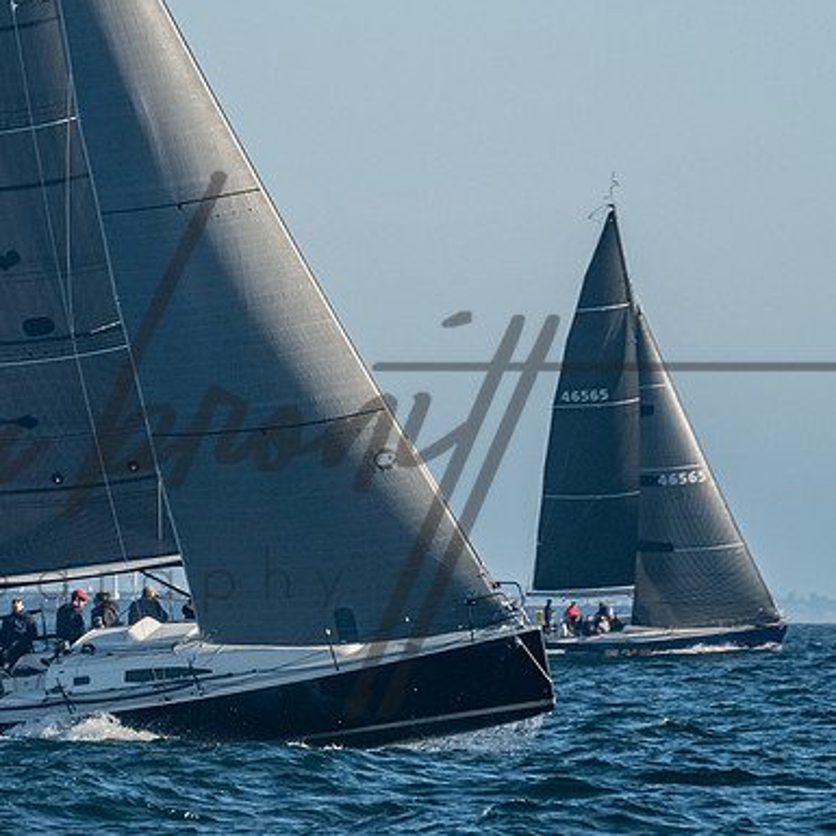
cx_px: 106
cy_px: 341
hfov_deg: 3.8
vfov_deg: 3.8
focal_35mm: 464
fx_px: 12678
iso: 400
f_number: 6.3
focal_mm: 170
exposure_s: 1/1250
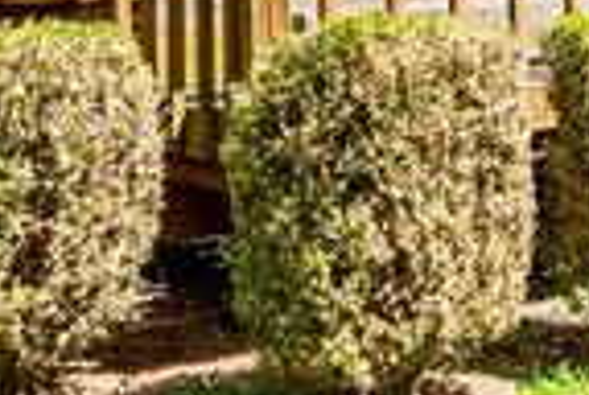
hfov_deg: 17.0
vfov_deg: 13.1
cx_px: 1042
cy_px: -171
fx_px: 1640
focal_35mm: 100
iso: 400
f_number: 7.1
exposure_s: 1/500
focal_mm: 14
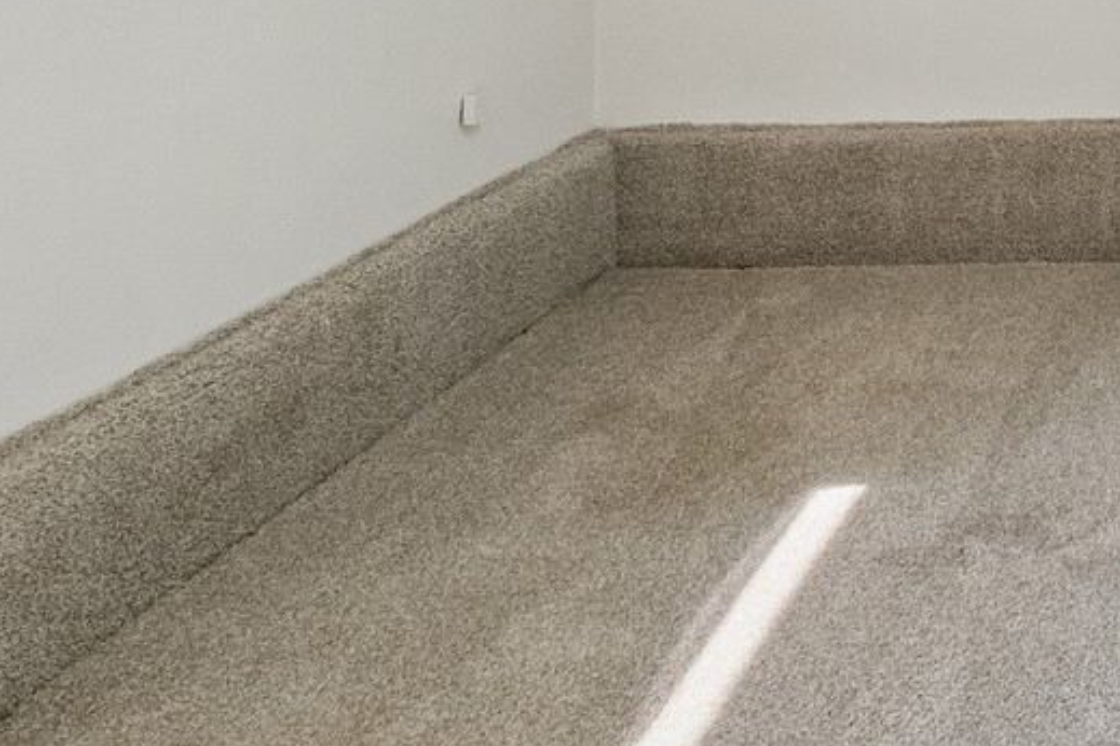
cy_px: -327
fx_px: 1524
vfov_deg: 23.1
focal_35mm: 49
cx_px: 1453
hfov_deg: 31.3
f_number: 9
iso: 640
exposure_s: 1/30
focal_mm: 10
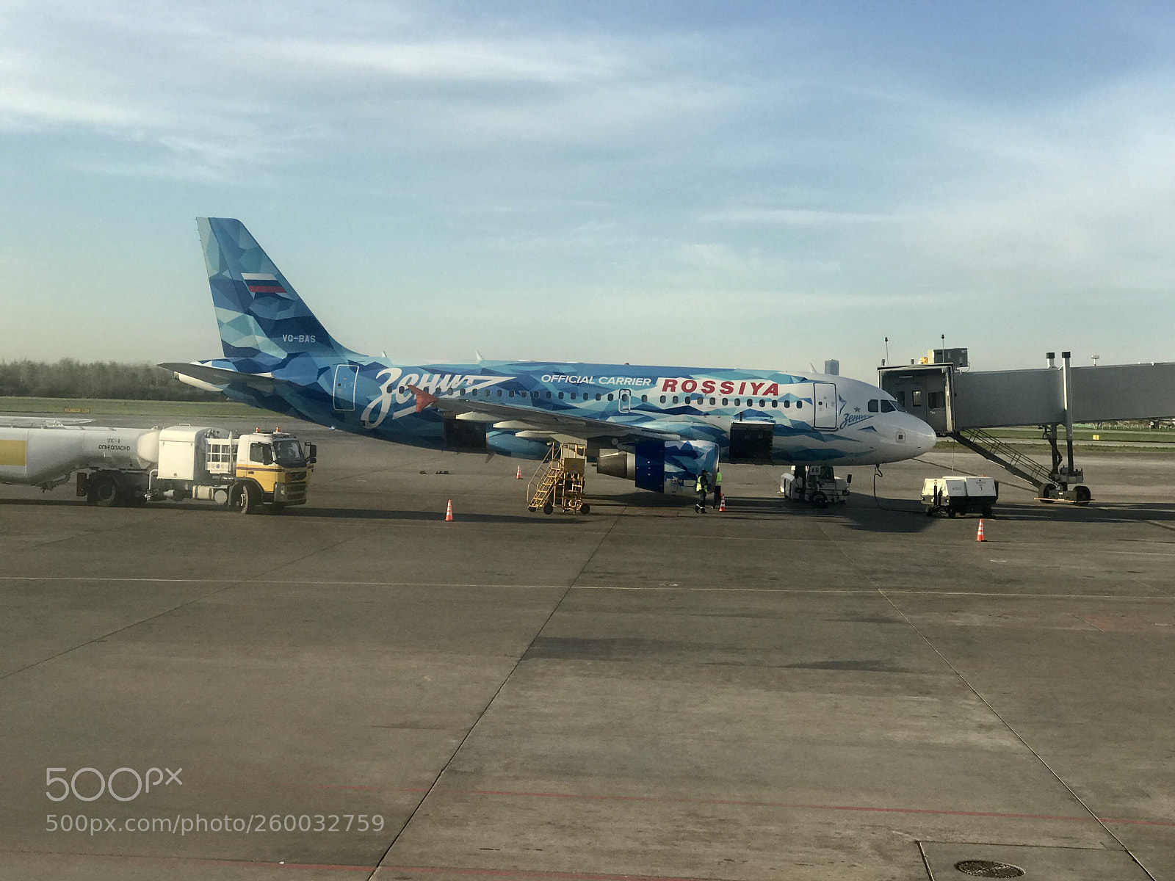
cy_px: 440
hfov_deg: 33.8
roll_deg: -1.3
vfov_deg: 25.7
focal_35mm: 57
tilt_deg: -1.1
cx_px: 588
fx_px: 1935
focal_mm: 6.6
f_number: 2.8
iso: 32
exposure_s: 1/798
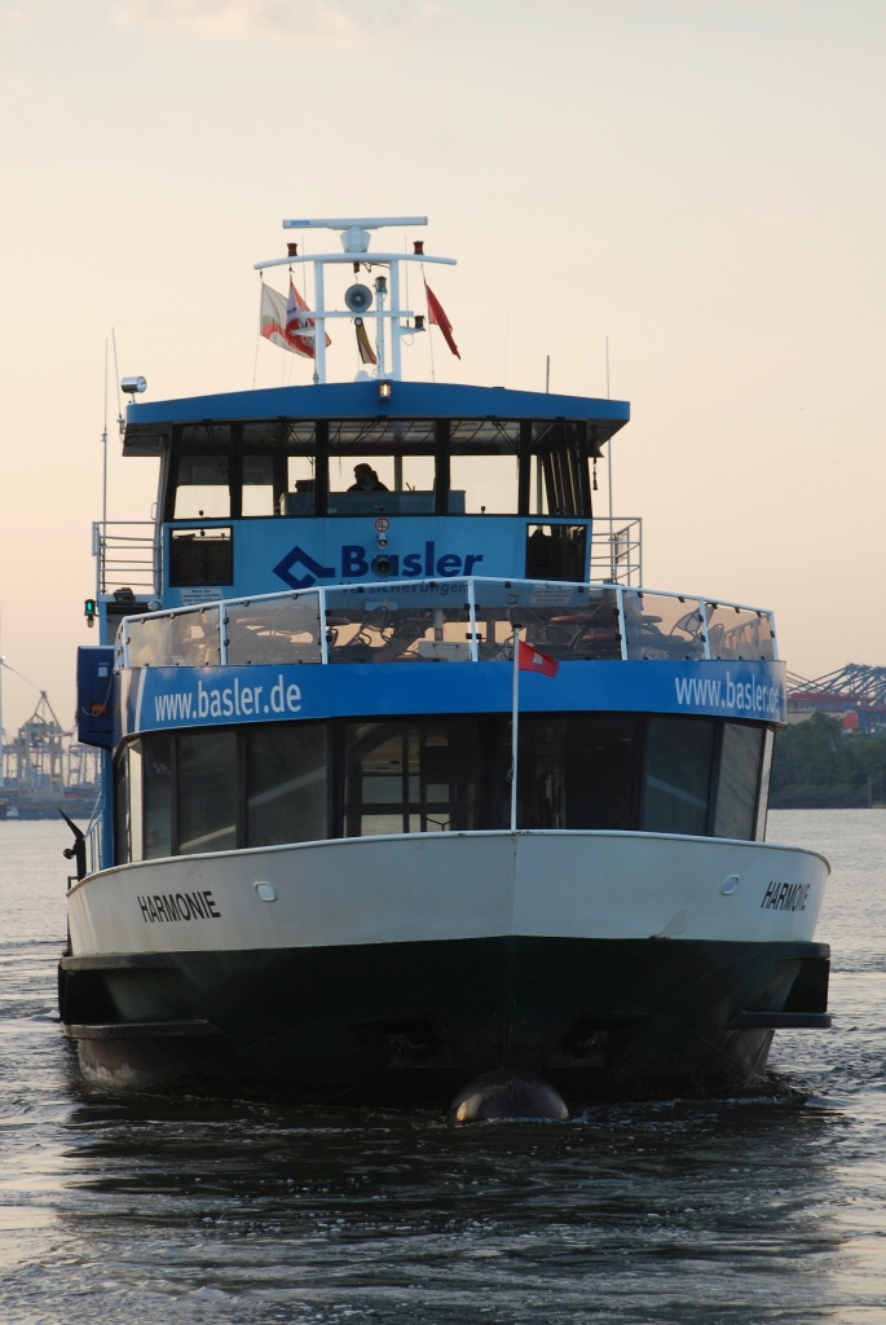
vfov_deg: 15.2
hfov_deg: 10.2
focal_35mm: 135
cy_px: 662
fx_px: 4972
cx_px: 443
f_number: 5.6
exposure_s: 1/125
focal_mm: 90
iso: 220
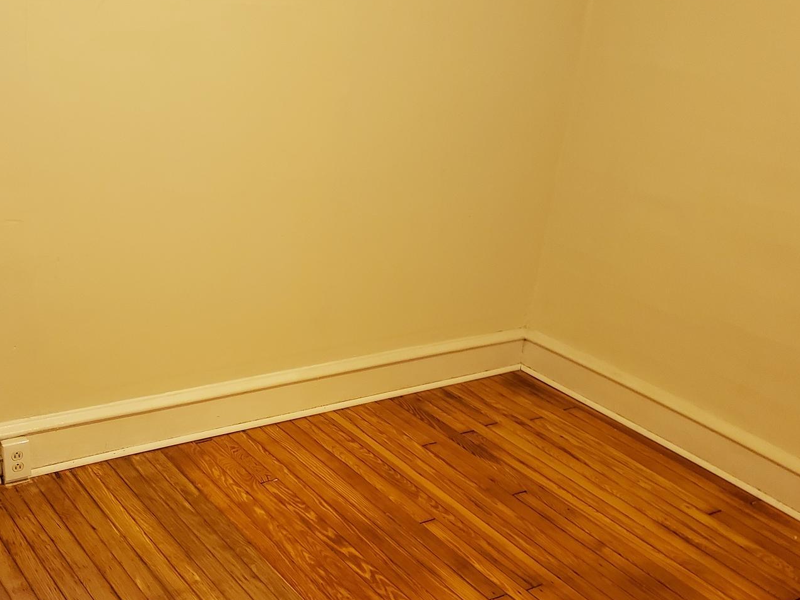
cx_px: 322
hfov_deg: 44.6
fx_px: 971
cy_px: 374
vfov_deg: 34.2
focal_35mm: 42
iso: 320
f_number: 1.5
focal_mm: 4.3
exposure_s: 1/30
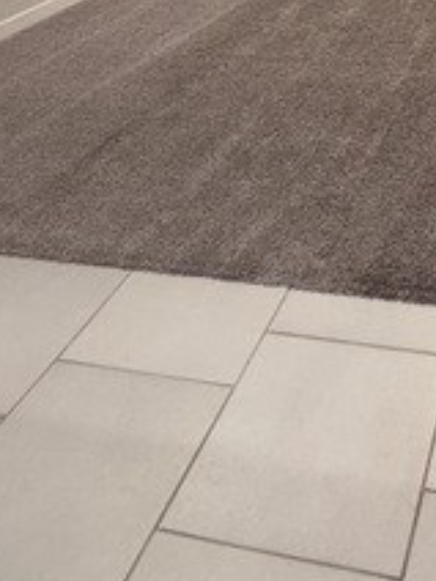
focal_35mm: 44
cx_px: 425
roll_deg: +3.1
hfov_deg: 30.8
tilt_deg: -7.2
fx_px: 739
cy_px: -144
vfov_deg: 33.4
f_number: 2.2
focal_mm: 2.22
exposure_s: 1/60
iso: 250
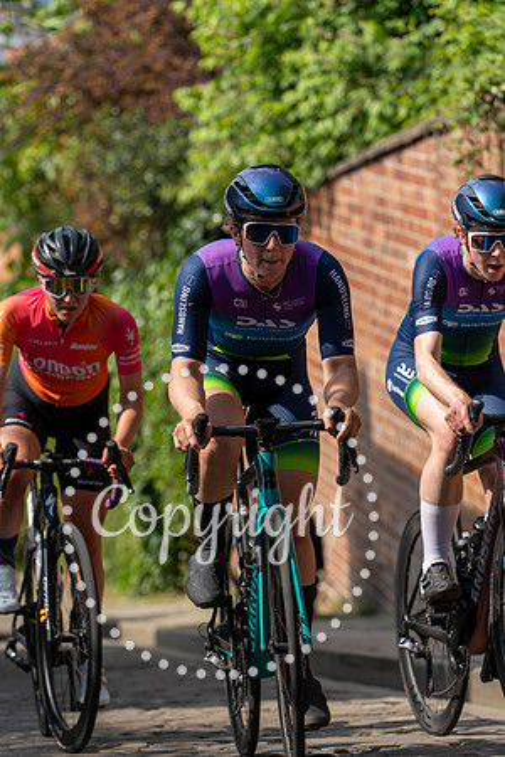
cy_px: 378
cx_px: 252
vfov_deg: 12.4
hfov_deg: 8.3
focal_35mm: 166
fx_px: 3493
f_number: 4.5
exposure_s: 1/1000
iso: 200
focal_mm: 166
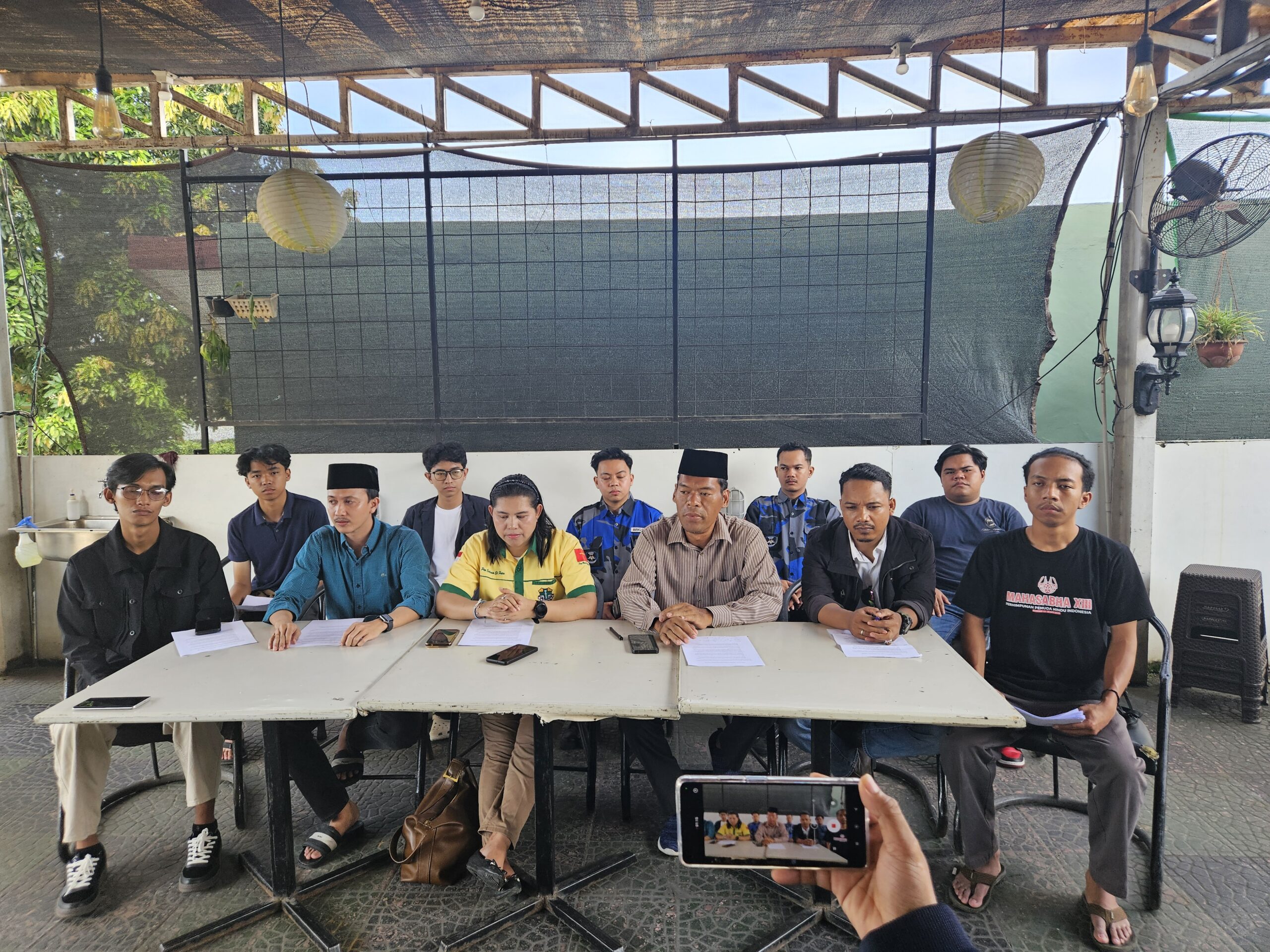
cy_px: 476
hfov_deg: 73.9
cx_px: 635
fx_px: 844
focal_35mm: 23
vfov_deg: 58.9
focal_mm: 5.4
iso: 80
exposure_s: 1/190
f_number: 1.8
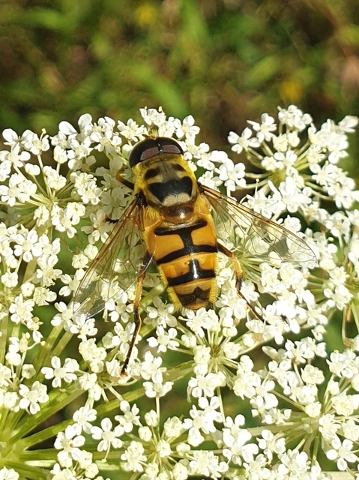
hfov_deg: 53.0
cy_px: 240
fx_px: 360
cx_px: 180
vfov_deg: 67.3
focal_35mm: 26
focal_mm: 4.3
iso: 50
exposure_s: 1/1269
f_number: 2.4
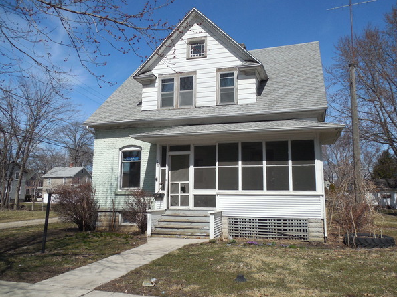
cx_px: 214
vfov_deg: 51.3
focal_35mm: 27
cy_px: 142
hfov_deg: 65.3
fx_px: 309
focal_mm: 4.5
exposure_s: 1/640
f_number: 6.6
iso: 125
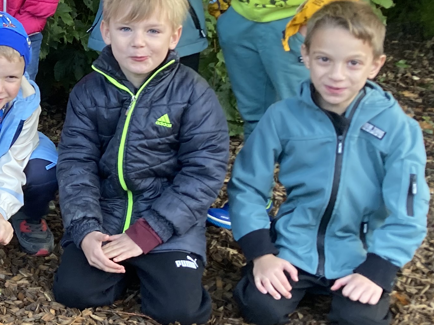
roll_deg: +1.4
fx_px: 1041
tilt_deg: -15.2
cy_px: 41
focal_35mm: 83
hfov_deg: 21.1
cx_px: -151
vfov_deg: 17.5
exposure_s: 1/110
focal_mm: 3.99
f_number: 1.8
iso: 80
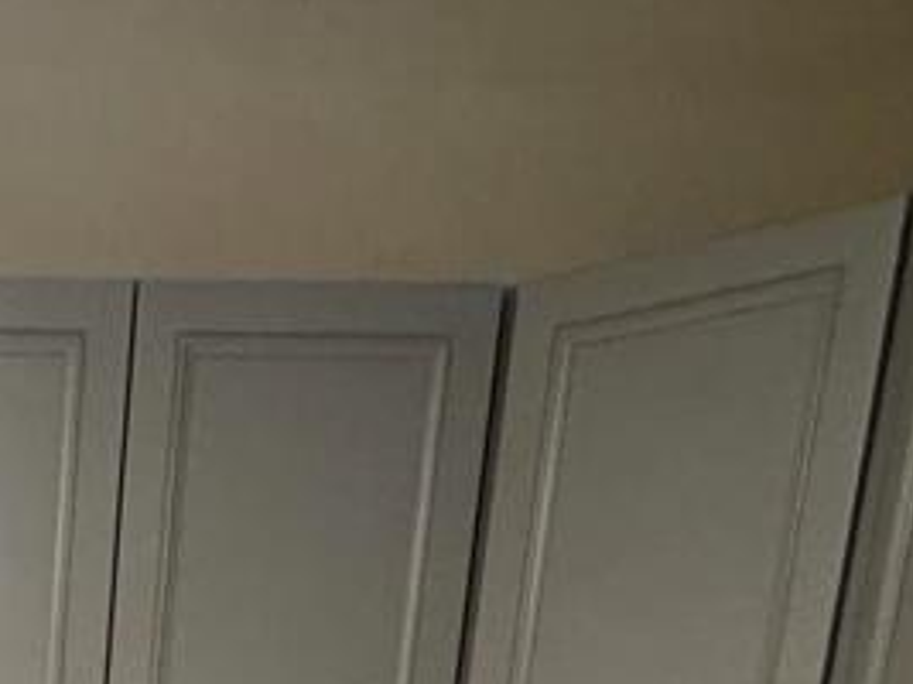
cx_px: -332
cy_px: 1980
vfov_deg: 11.5
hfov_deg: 20.8
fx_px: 2215
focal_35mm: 84
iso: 250
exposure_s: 1/60
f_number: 2.2
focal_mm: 2.22
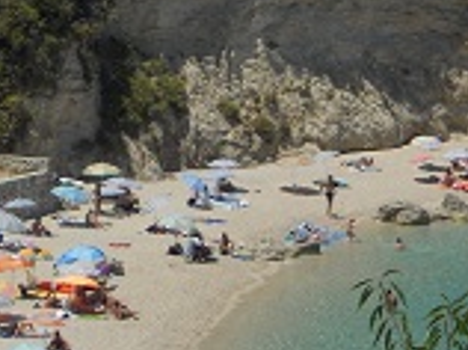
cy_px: 289
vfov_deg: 5.1
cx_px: 170
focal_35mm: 291
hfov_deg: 6.8
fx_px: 3928
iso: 80
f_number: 5.9
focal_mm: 19.6
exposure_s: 1/640
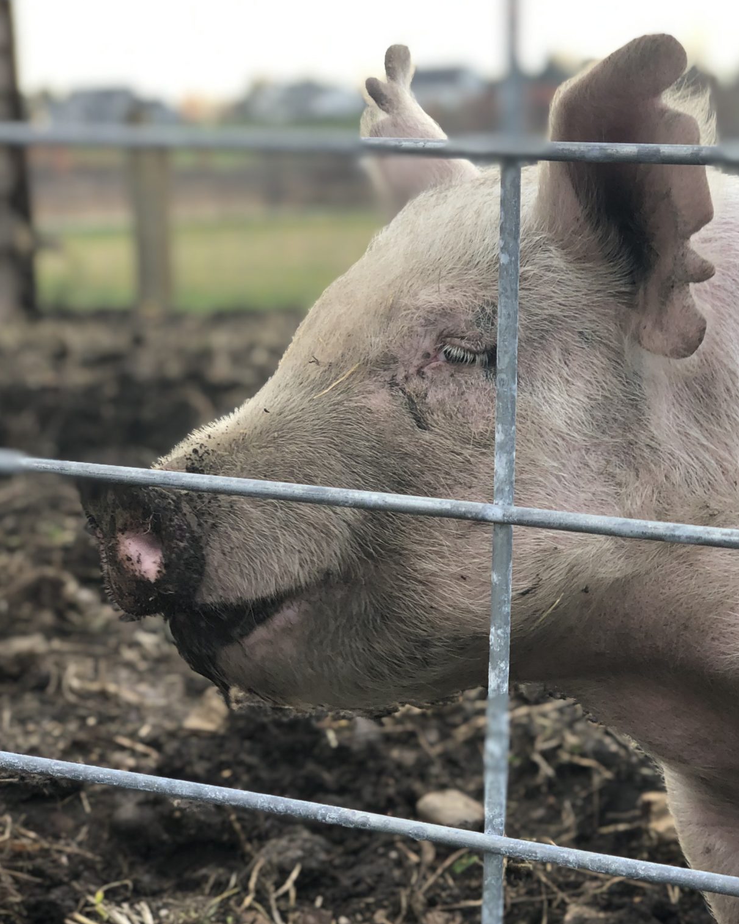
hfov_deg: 17.7
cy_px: 514
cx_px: 567
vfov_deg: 22.2
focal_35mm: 86
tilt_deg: -7.0
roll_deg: +1.4
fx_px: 2351
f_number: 2.4
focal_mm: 6
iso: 16
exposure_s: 1/131
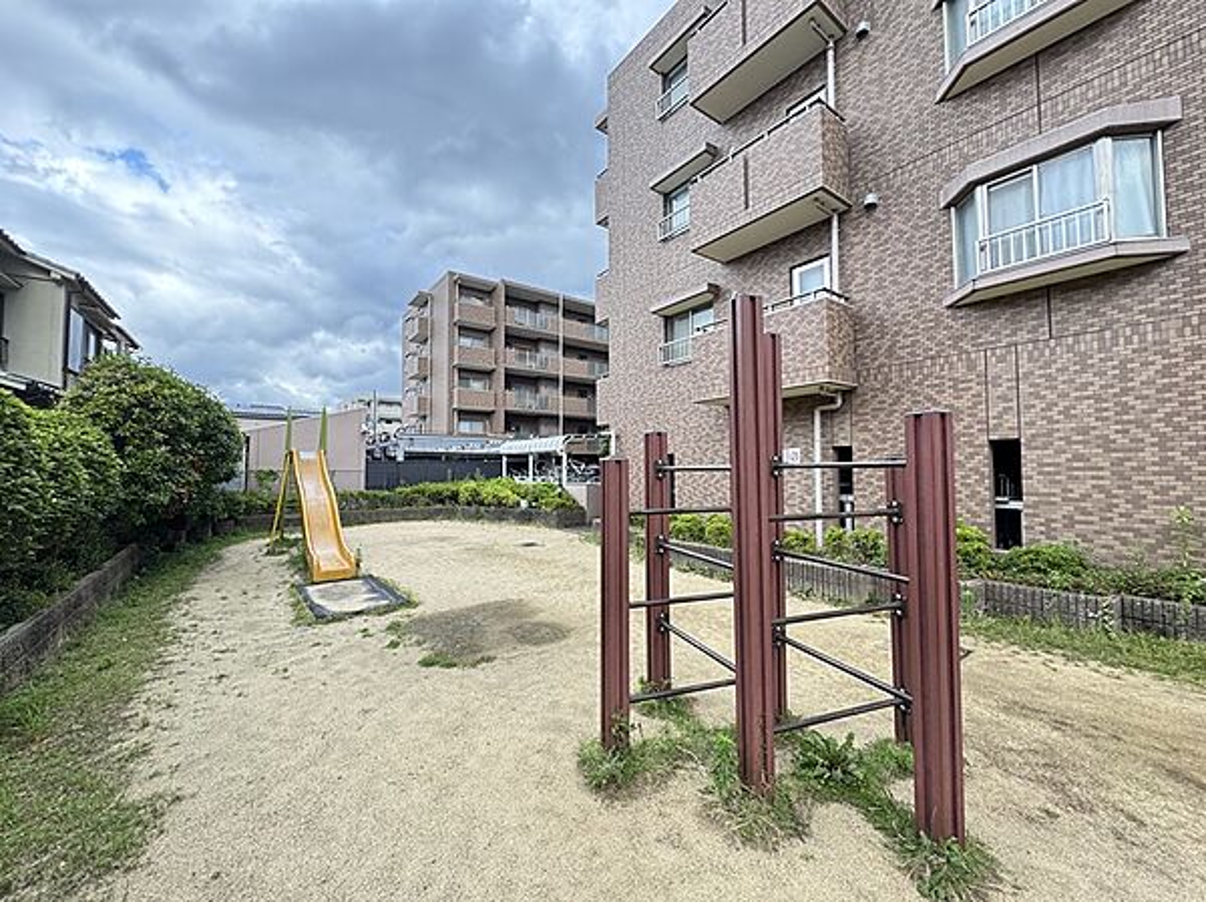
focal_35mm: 14
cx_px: 603
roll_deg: +0.7
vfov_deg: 85.6
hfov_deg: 102.1
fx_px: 487
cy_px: 451
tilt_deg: +3.6
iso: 40
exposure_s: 1/146
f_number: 2.2
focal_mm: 2.22
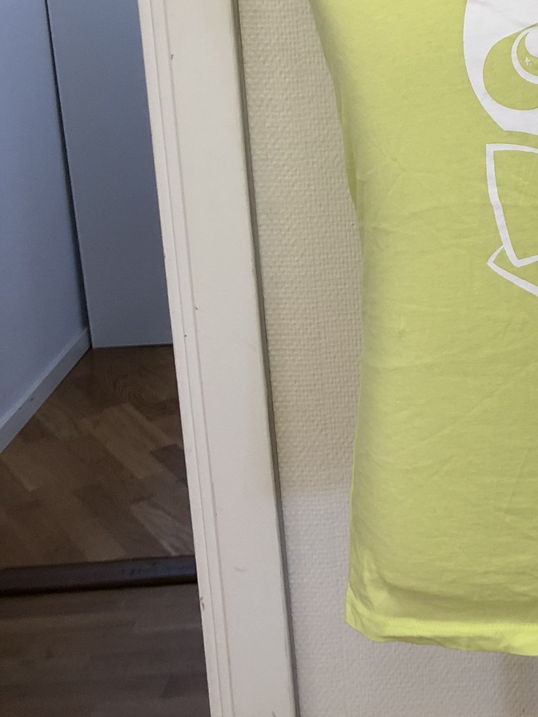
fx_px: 1326
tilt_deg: -8.4
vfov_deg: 29.1
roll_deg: +1.7
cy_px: 79
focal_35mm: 64
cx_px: 612
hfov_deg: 21.6
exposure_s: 1/25
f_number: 1.8
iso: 32
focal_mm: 3.99
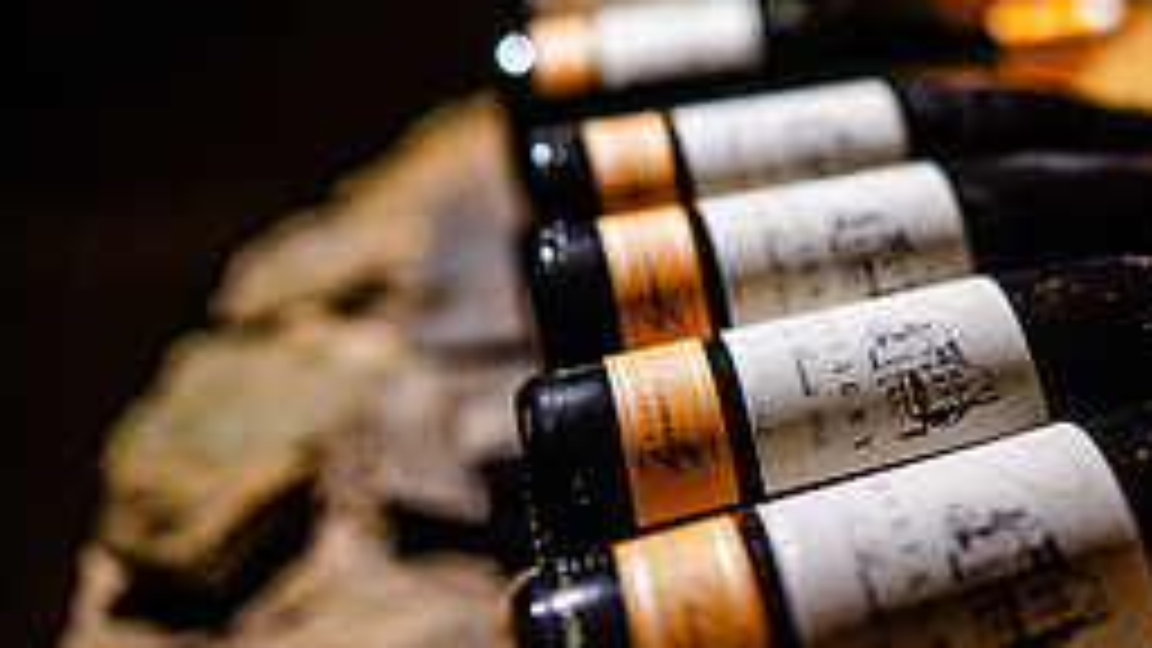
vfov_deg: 20.3
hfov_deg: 32.3
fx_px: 1741
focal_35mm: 57
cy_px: -29
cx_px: 1260
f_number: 1.4
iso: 1000
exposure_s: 1/100
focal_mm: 24
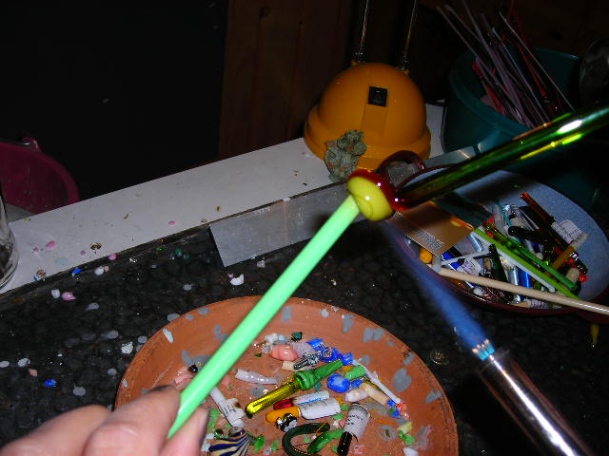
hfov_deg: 45.8
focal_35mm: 41
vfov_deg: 35.1
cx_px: 304
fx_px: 721
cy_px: 228
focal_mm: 6.8
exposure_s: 1/60.1
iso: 50
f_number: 6.6
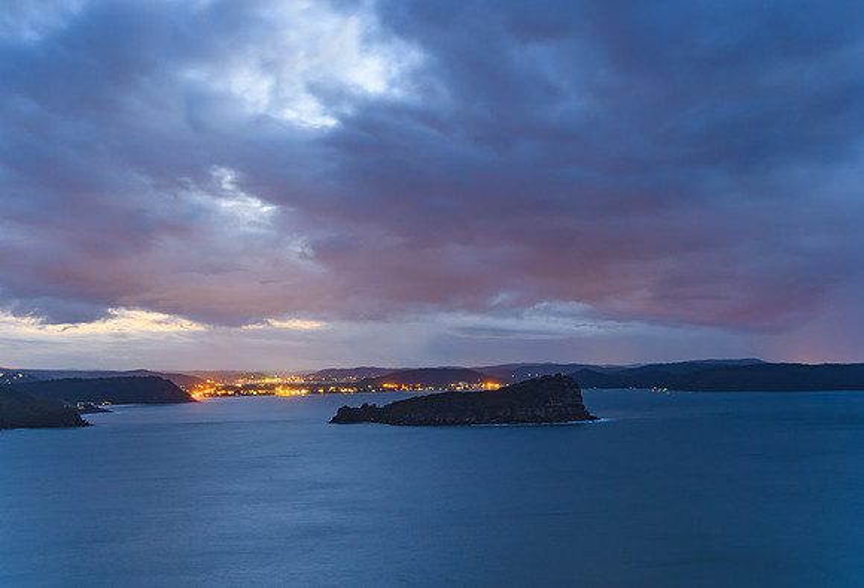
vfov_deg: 27.4
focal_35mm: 50
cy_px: 357
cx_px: 416
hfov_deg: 39.4
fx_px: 1206
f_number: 4
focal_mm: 27
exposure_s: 6
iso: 400
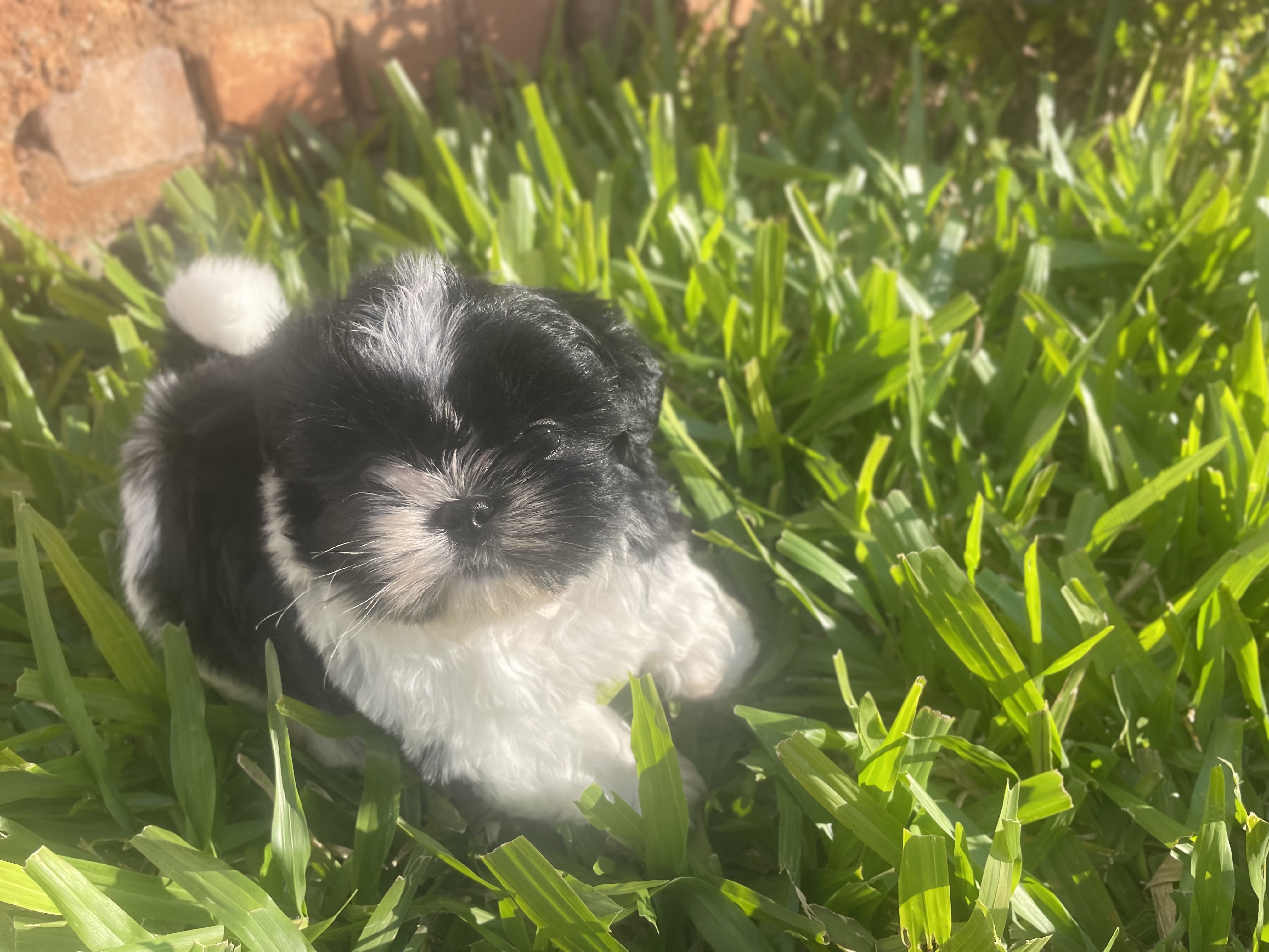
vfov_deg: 53.1
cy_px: 476
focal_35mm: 26
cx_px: 634
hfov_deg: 67.3
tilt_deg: -33.6
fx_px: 953
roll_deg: +2.0
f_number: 1.6
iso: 50
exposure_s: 1/1052
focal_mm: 4.2
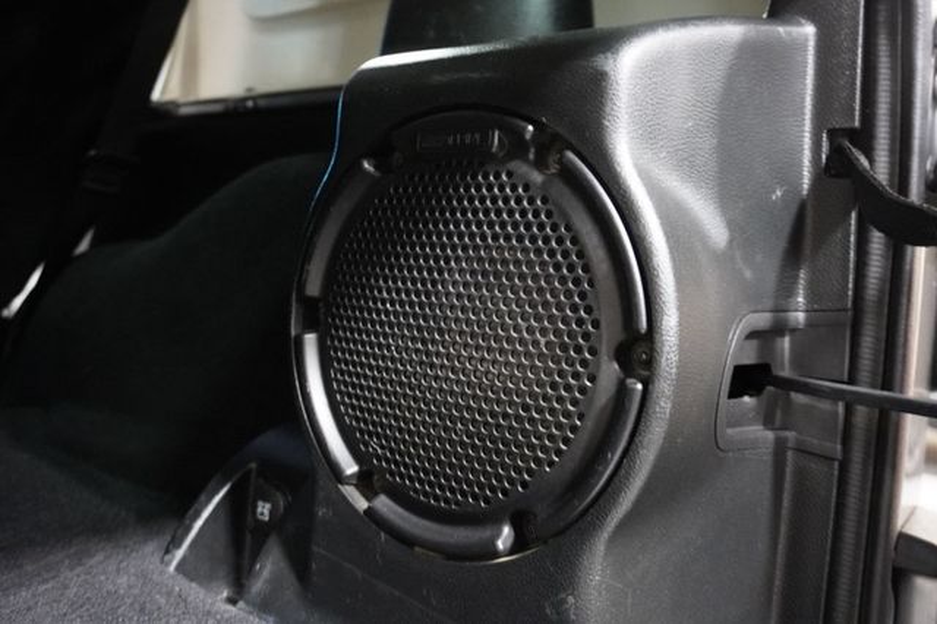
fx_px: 819
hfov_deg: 59.5
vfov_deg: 41.7
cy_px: 312
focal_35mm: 32
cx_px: 468
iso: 6400
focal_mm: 21
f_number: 4
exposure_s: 1/10
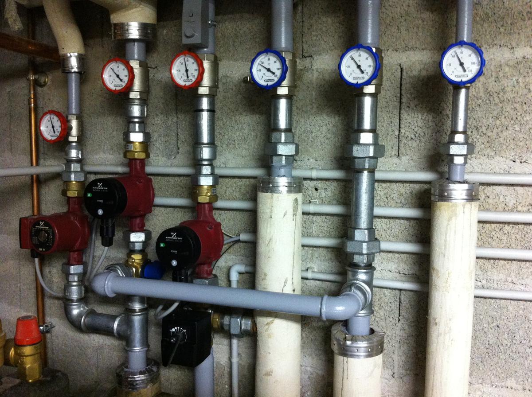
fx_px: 537
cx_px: 266
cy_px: 198
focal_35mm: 35
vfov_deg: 40.6
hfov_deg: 52.7
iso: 400
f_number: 2.8
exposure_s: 1/17
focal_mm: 3.85
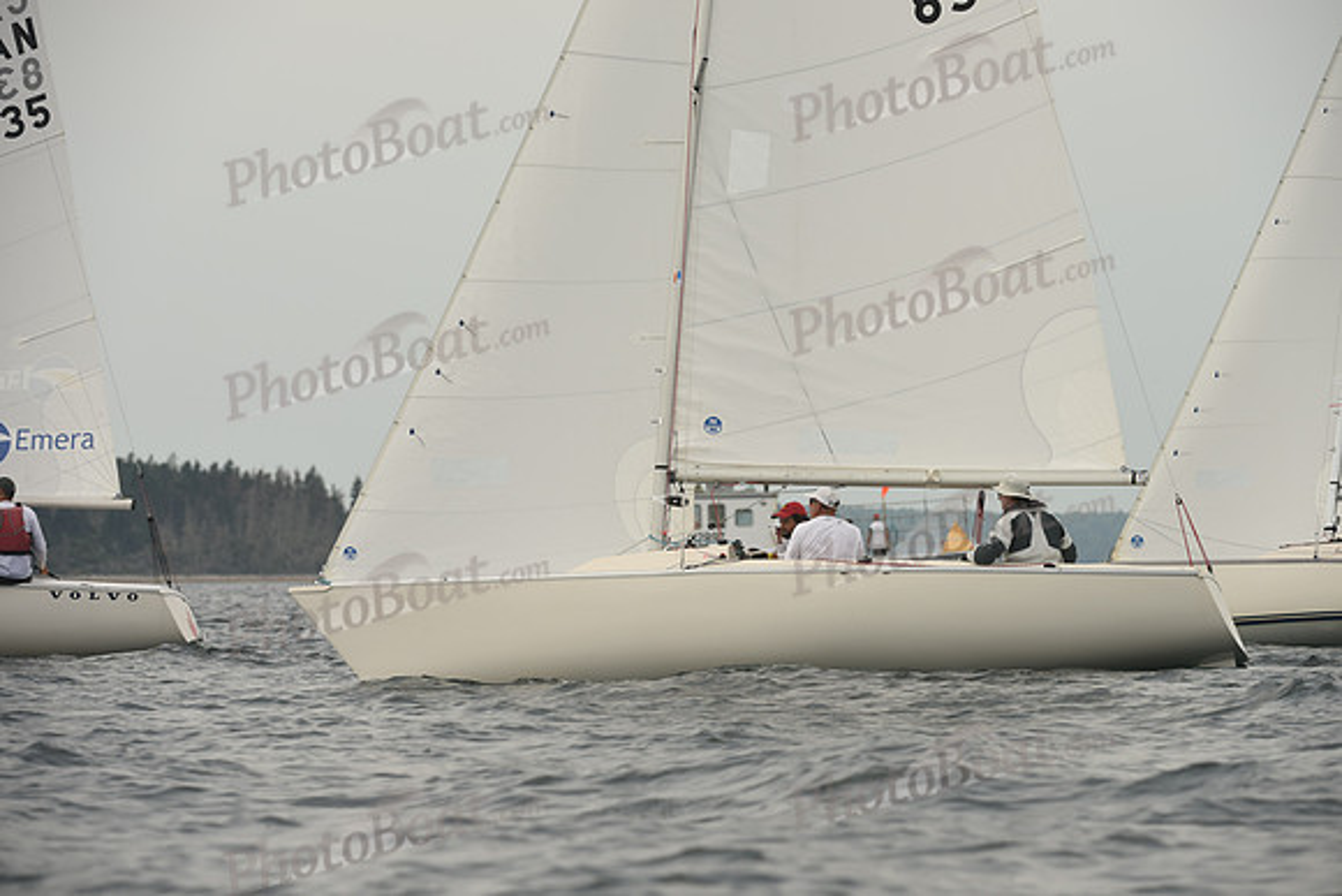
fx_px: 9321
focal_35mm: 250
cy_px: 448
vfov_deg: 5.5
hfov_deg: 8.2
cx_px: 671
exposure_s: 1/1000
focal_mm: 250
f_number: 6.3
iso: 250
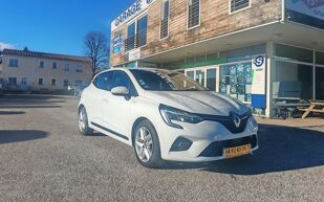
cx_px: 168
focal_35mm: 28
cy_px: 77
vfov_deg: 44.2
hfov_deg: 66.5
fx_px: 247
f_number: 2
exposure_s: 1/1300
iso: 50
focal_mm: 1.82
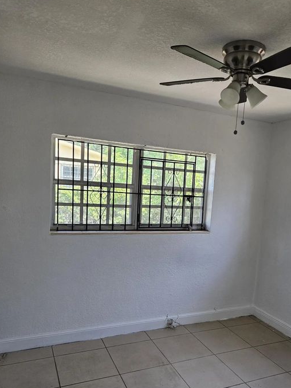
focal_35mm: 29
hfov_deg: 47.9
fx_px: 325
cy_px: 227
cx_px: 177
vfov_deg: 61.3
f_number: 1.8
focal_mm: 5.4
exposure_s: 1/120
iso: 100
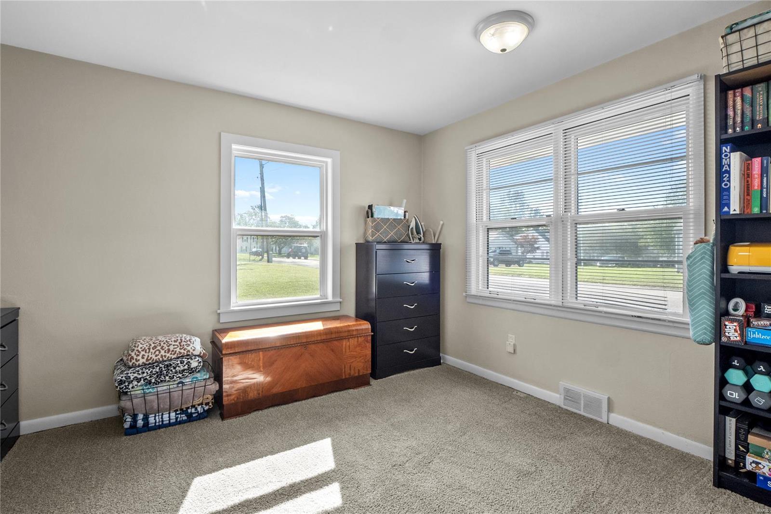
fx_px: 343
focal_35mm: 16
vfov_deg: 73.7
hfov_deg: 96.7
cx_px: 386
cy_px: 257
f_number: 10
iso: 400
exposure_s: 1/20
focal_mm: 8
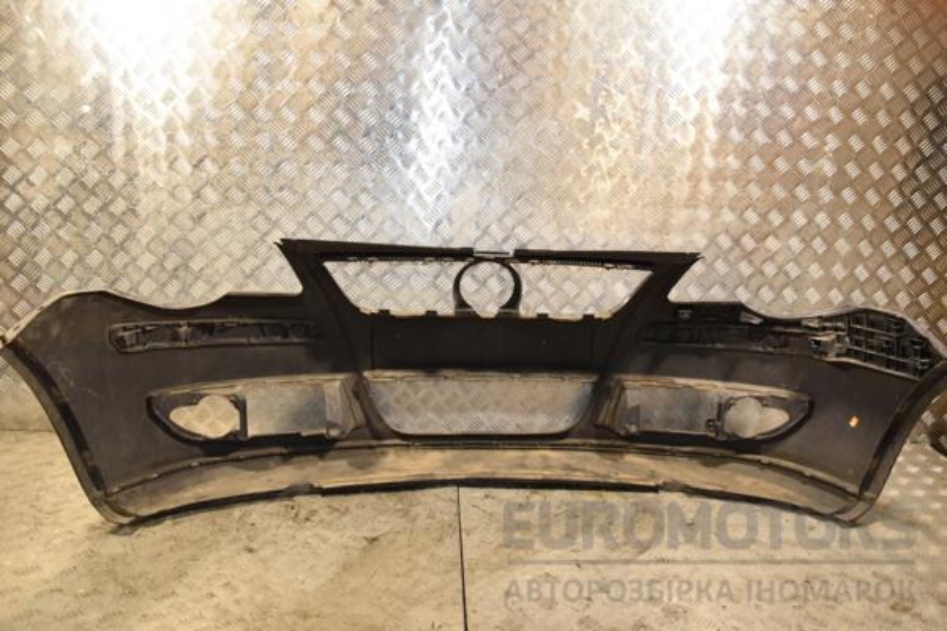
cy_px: 316
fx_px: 710
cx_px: 474
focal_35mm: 27
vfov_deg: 47.9
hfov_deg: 67.4
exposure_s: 1/200
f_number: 6.3
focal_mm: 18
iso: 800
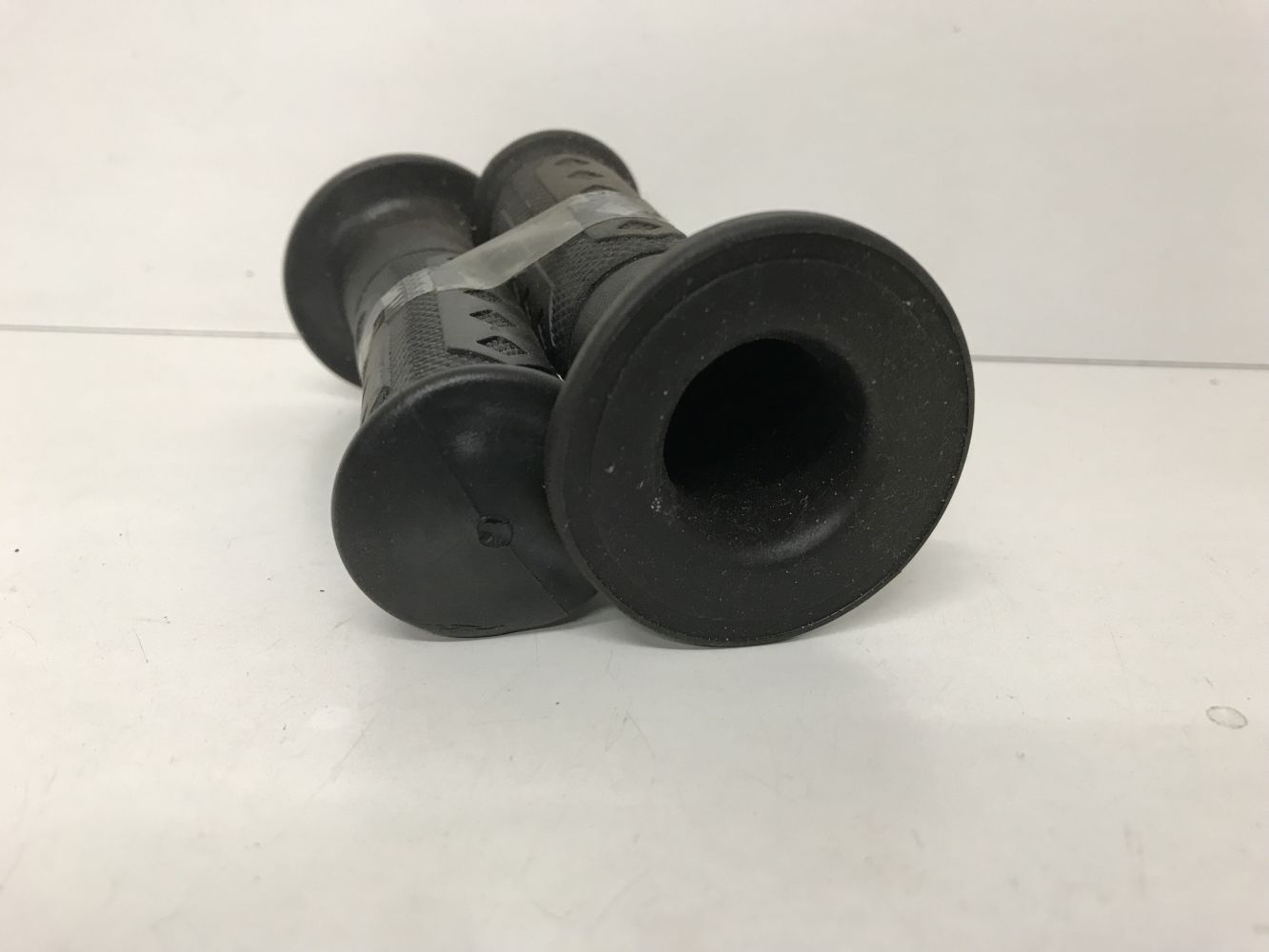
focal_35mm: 28
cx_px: 634
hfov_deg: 63.4
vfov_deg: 49.8
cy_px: 476
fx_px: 1027
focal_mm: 3.99
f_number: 1.8
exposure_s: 1/17
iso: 40
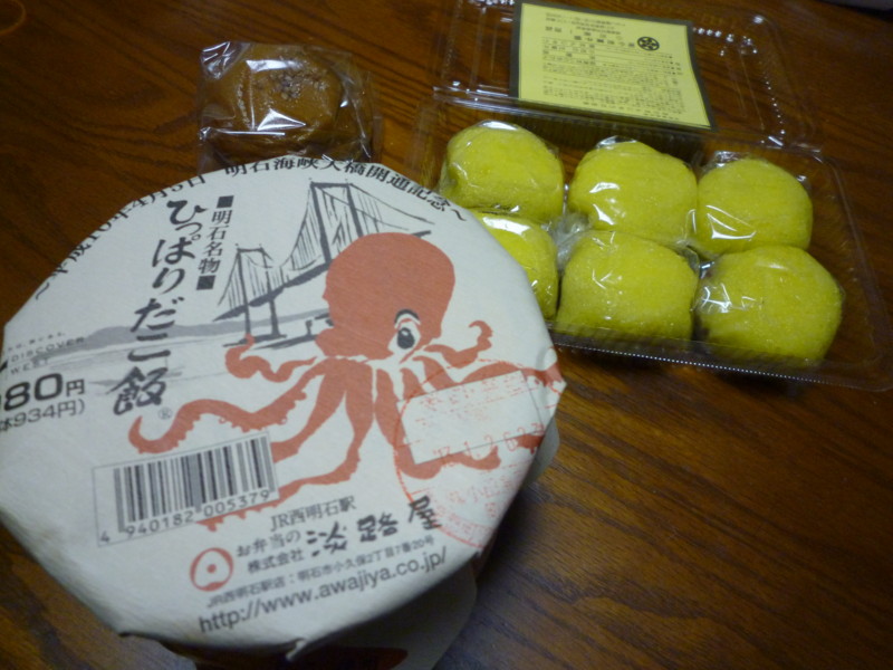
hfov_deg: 69.4
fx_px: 645
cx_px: 446
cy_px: 335
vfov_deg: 54.9
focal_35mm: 25
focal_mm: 4.4
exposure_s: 1/30
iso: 250
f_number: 2.8
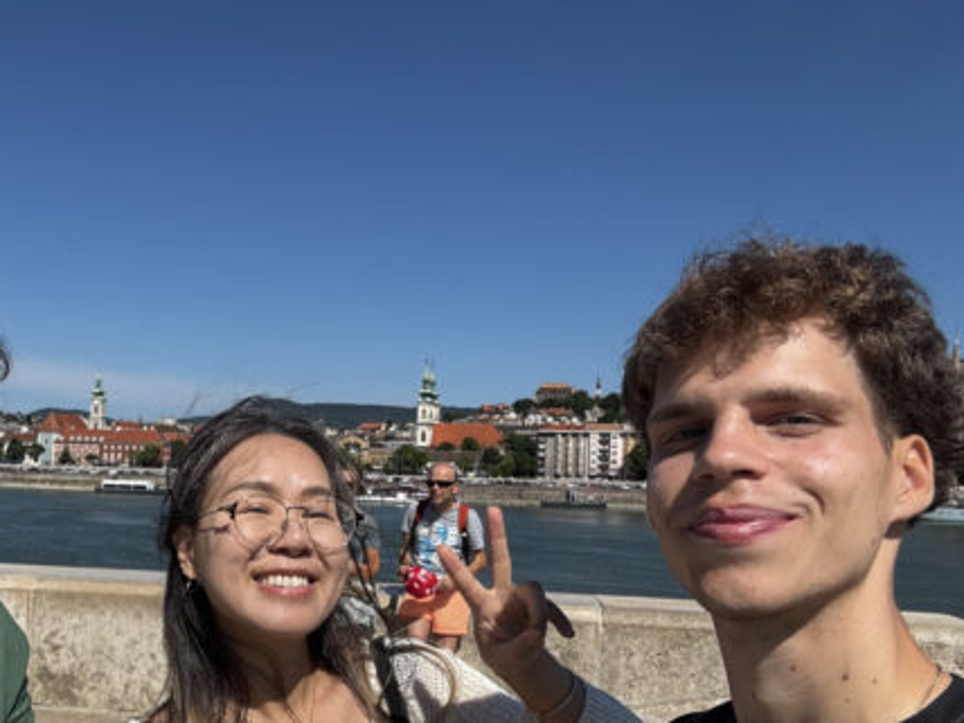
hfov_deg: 51.1
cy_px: 482
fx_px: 975
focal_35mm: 35
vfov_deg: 40.2
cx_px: 278
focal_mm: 2.69
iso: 25
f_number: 1.9
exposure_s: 1/1996
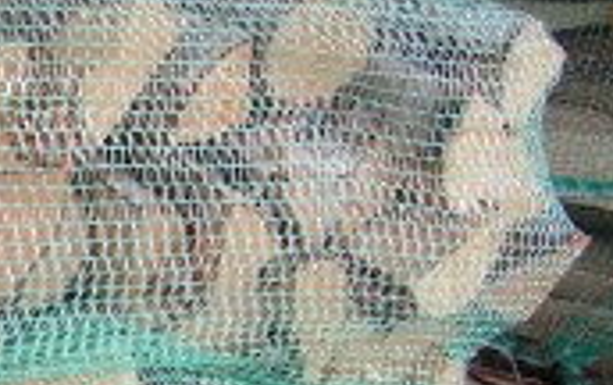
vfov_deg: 11.2
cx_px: -168
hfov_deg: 16.8
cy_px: 301
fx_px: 1957
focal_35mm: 117
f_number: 4.5
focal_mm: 6.3
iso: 50
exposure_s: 1/125
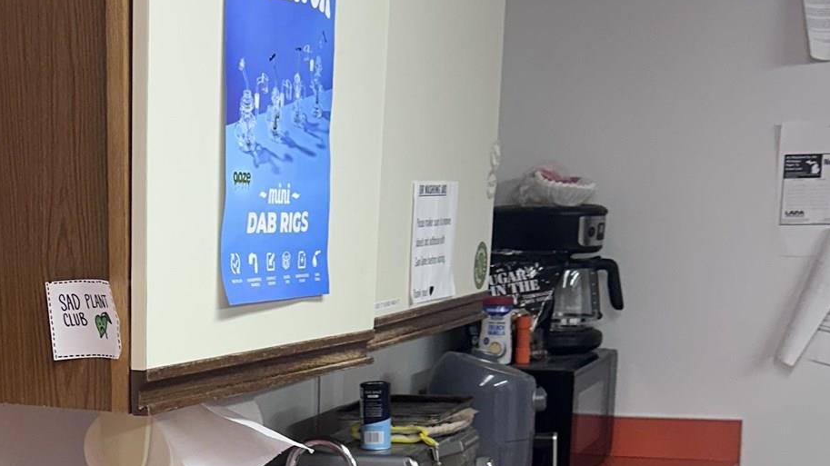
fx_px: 1452
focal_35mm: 66
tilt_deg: -11.0
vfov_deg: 17.4
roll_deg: +1.4
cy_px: 558
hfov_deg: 31.0
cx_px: 155
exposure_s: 1/120
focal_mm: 6.86
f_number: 1.78
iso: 160
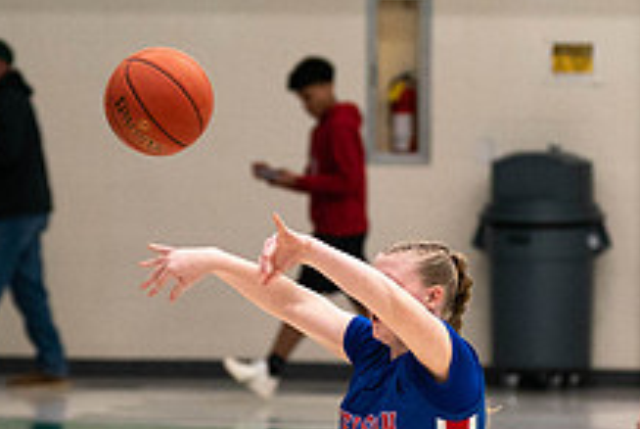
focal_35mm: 371
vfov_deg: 3.7
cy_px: 374
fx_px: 6604
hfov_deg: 5.5
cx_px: 335
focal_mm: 104
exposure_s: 1/1000
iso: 2500
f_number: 2.8
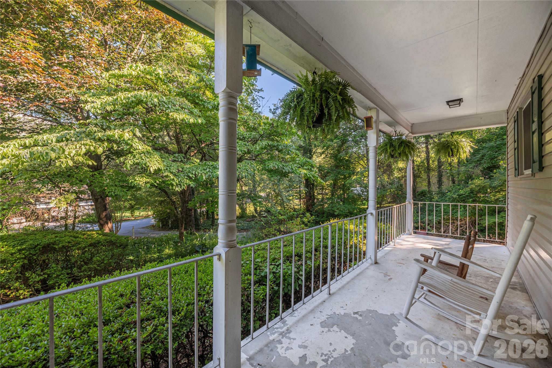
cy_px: 184
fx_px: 215
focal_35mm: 14
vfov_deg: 81.2
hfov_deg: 104.2
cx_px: 276
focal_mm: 14
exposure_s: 1/250
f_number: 8
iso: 320
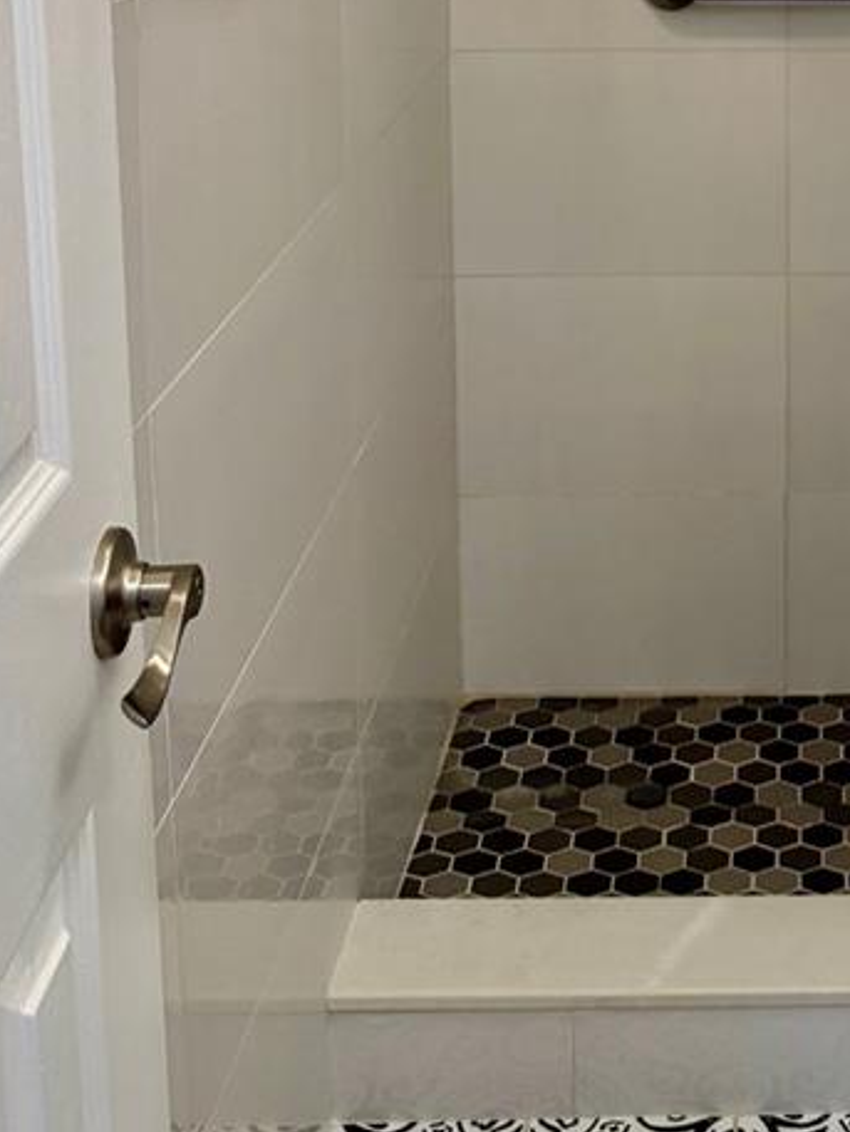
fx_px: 2062
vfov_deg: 28.8
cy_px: 5
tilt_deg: -7.2
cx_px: 897
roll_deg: -1.7
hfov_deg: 22.2
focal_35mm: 63
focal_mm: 6.76
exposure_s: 1/120
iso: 160
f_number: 1.78
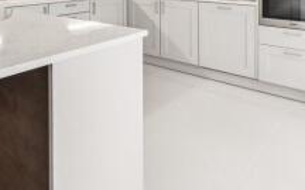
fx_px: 299
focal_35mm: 36
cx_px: 110
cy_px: -26
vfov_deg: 30.9
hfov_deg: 53.3
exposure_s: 1/25
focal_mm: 16
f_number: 8
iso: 640
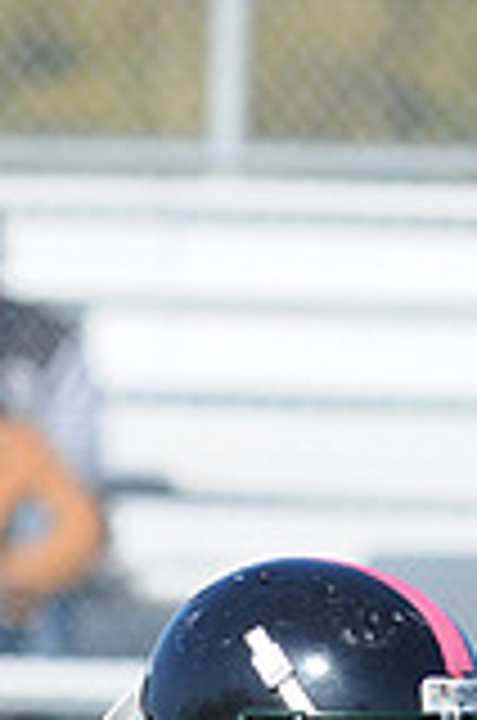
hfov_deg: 0.8
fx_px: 32475
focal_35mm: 1627
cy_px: 1251
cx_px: 236
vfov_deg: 1.3
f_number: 7.1
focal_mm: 300
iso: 200
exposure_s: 1/500
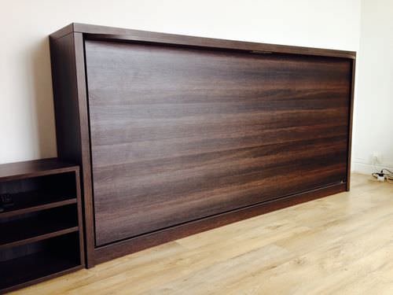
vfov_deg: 42.9
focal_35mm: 33
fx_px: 375
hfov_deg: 55.4
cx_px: 196
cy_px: 148
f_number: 2.4
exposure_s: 1/40
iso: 64
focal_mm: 4.12
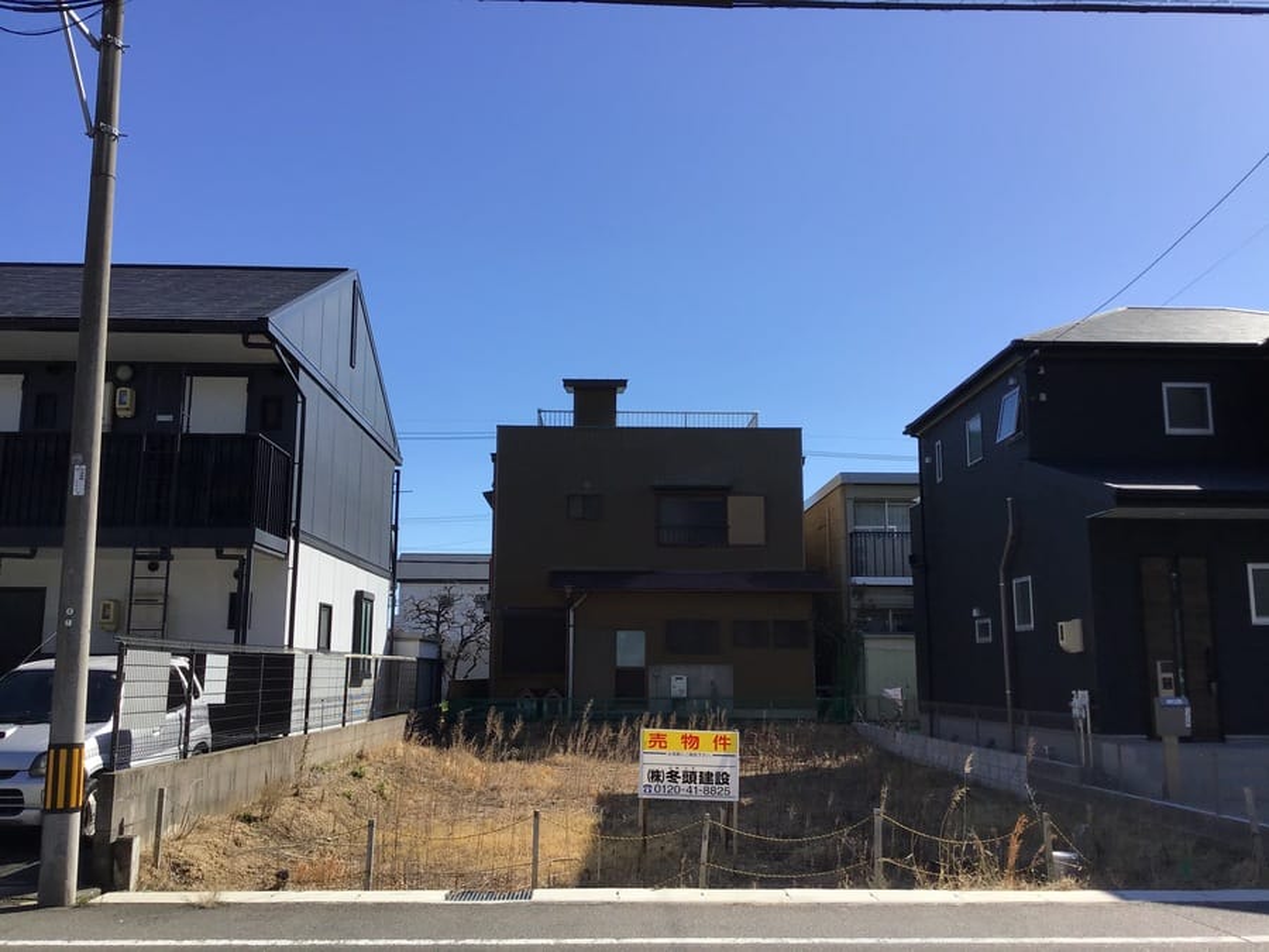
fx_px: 1136
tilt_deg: +10.0
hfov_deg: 58.4
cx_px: 634
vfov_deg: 45.4
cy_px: 476
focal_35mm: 31
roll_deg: -0.7
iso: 25
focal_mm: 3.3
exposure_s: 1/1508
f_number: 2.4
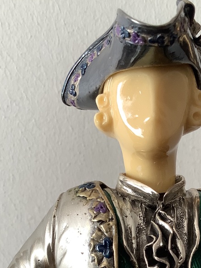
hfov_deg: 23.2
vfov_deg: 29.1
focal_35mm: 63
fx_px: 487
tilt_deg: -14.2
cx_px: 140
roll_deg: +0.2
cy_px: 256
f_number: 2.4
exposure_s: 1/50
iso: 64
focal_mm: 3.3
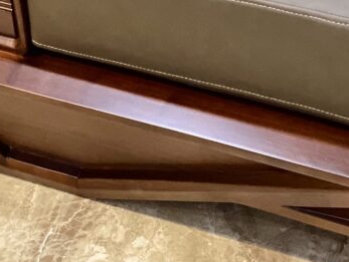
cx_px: 278
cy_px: 0
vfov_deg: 9.3
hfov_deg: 12.5
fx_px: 1592
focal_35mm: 158
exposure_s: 1/20
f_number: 2
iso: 320
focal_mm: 6
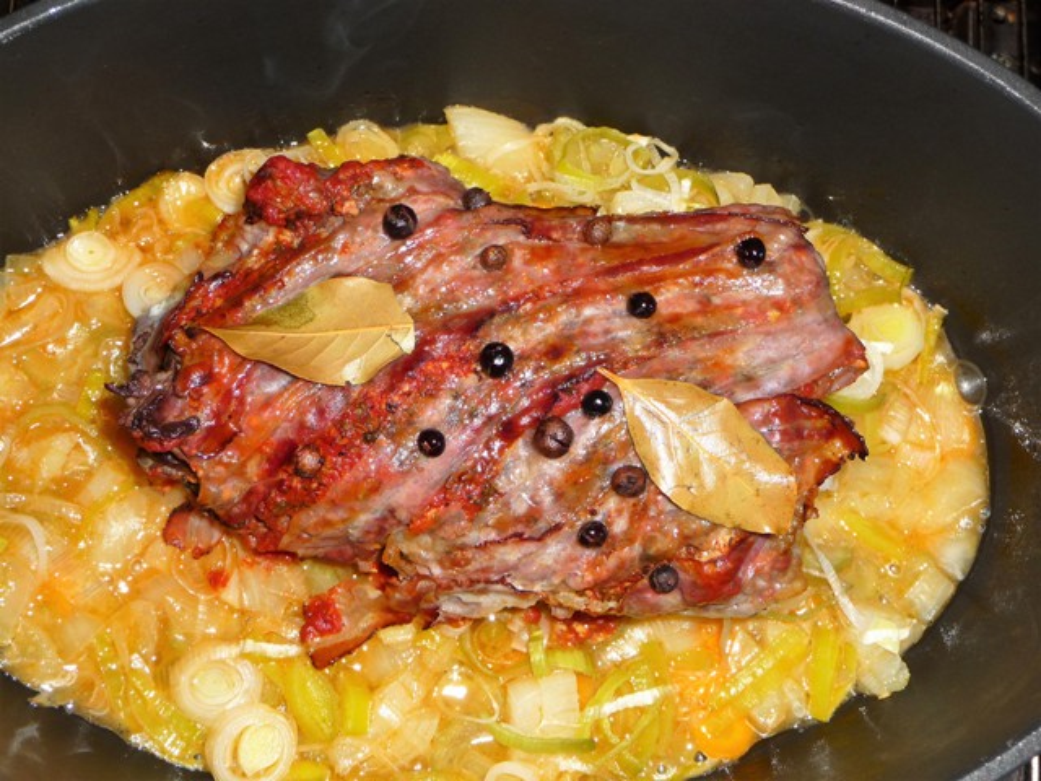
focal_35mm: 55
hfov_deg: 34.9
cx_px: 520
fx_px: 1654
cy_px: 390
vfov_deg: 26.6
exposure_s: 1/30
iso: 100
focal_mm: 9.3
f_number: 4.3
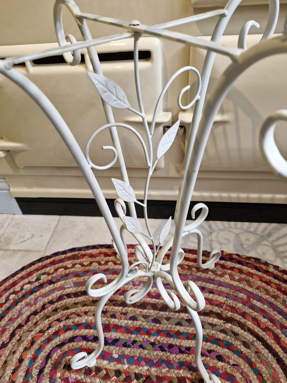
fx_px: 254
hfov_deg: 58.9
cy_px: 192
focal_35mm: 23
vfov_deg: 73.9
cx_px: 144
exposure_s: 1/100
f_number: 1.8
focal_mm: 5.54
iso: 50
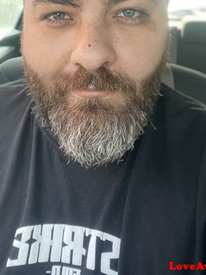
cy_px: 48
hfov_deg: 29.1
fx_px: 397
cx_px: 95
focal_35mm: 50
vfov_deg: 36.7
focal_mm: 2.71
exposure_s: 1/91
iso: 100
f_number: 2.2
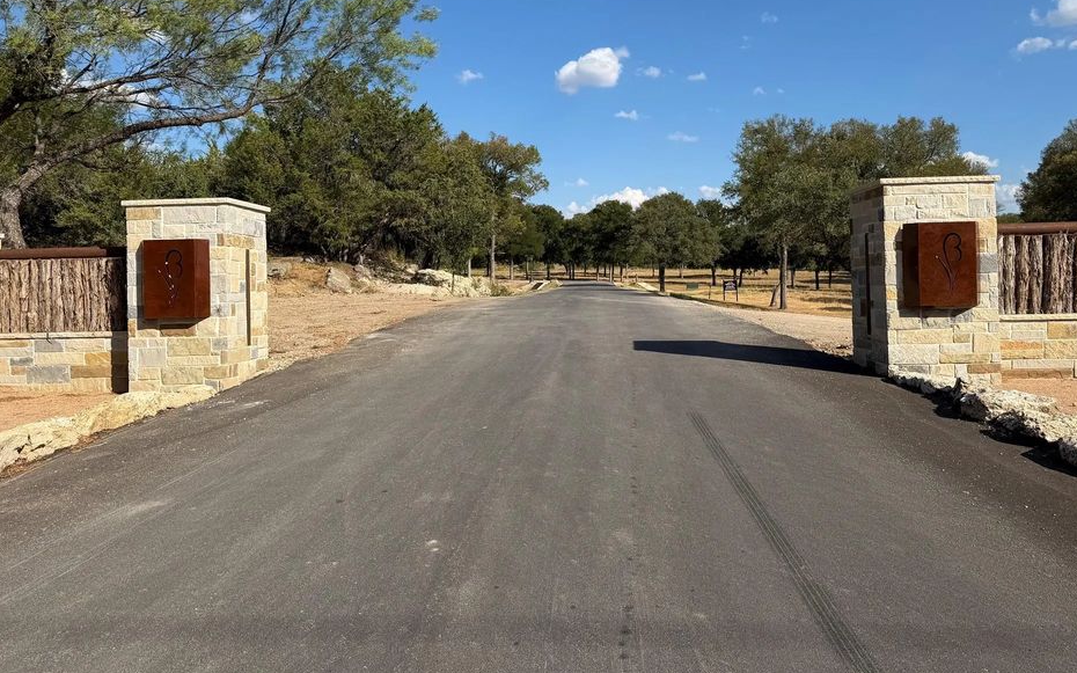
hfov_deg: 66.5
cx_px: 535
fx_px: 822
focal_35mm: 28
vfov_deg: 44.4
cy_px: 279
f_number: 1.78
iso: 80
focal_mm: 6.76
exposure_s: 1/5319
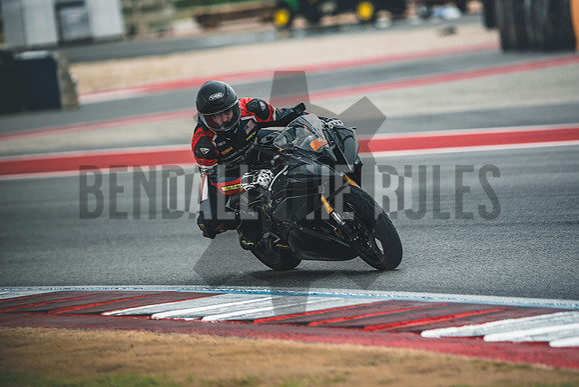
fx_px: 4826
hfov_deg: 6.9
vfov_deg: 4.6
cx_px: 290
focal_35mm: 300
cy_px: 194
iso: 1000
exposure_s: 1/3200
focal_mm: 200
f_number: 2
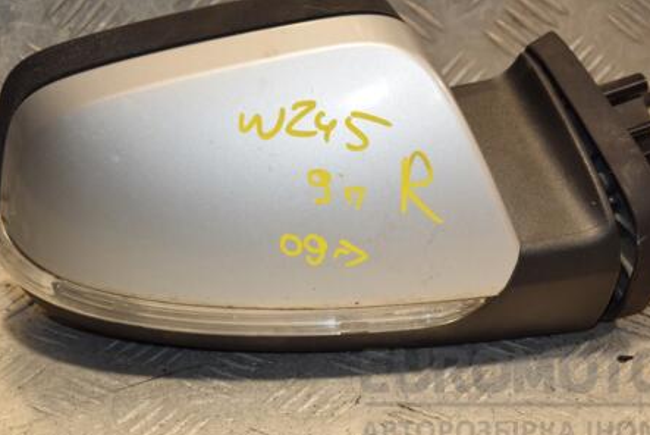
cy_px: 175
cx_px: 333
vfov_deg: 10.2
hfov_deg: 15.3
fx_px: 2421
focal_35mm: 134
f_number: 5.6
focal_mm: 66
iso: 800
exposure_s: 1/200
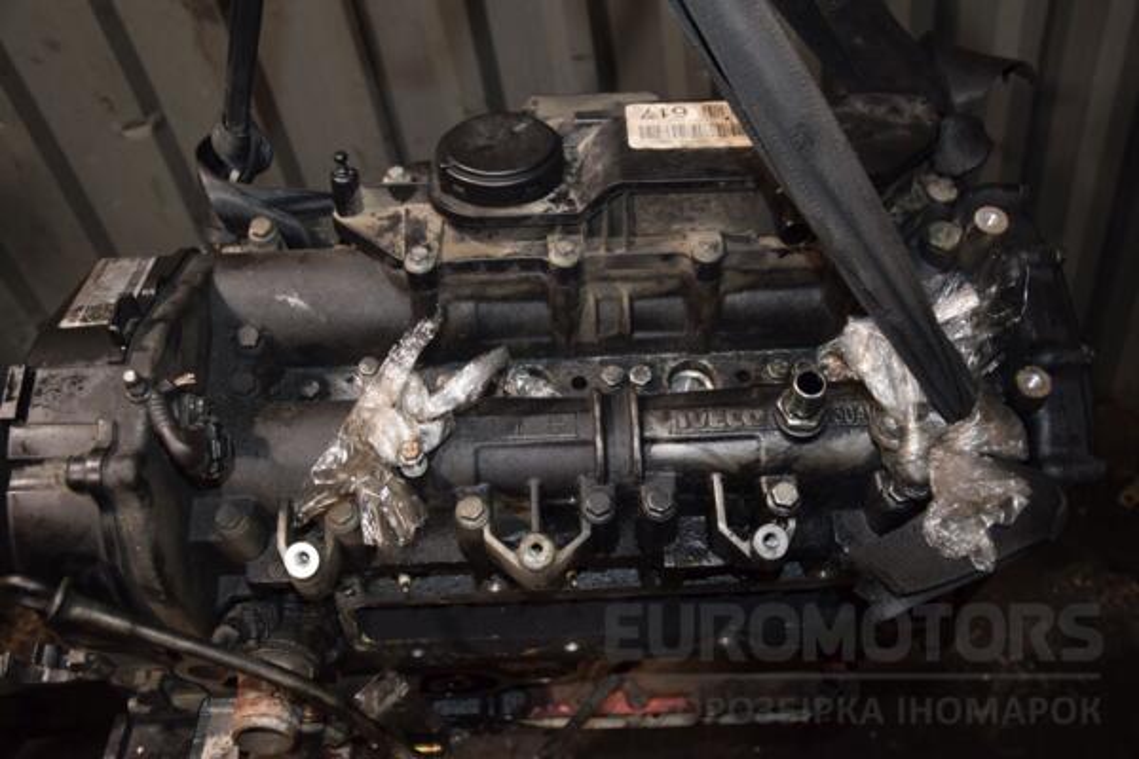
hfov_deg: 51.3
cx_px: 570
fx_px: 1186
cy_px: 380
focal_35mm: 38
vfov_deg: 35.5
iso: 800
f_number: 5
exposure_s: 1/60
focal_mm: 25
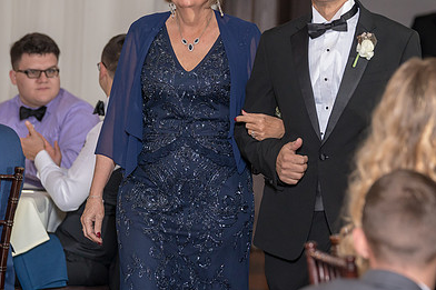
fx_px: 2603
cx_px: 249
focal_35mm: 215
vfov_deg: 6.4
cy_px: 71
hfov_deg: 9.6
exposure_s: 1/200
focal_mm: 133
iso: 2000
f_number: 4.5
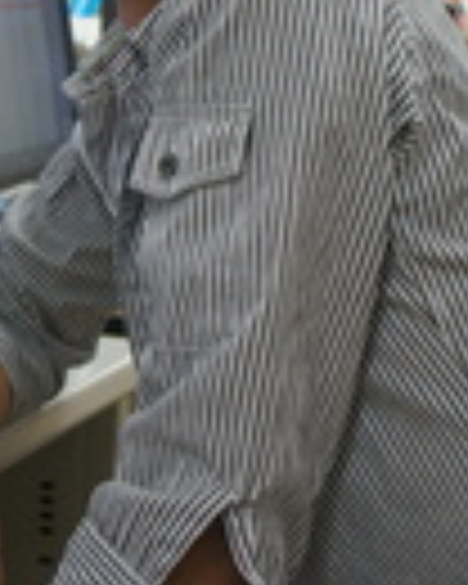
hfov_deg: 14.7
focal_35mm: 104
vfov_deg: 18.1
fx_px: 1801
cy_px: 32
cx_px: 117
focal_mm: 24
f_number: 4
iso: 800
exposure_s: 1/100
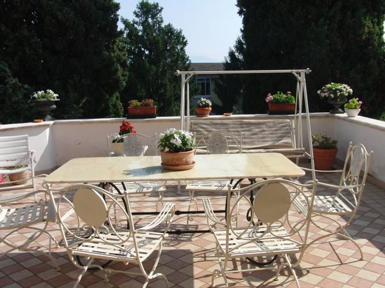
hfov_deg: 50.1
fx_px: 412
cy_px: 144
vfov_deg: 38.7
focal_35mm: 37
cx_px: 192
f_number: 8.5
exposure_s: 1/250
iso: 100
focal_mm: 6.42
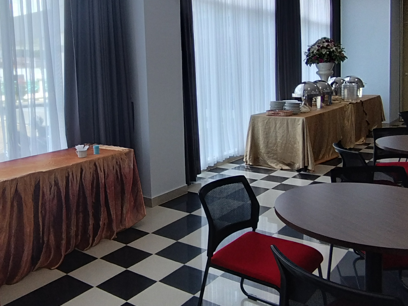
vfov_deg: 40.3
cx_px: 167
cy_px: 106
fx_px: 413
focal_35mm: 35
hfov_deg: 52.3
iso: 60
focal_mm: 1.65
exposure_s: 1/50
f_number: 2.2
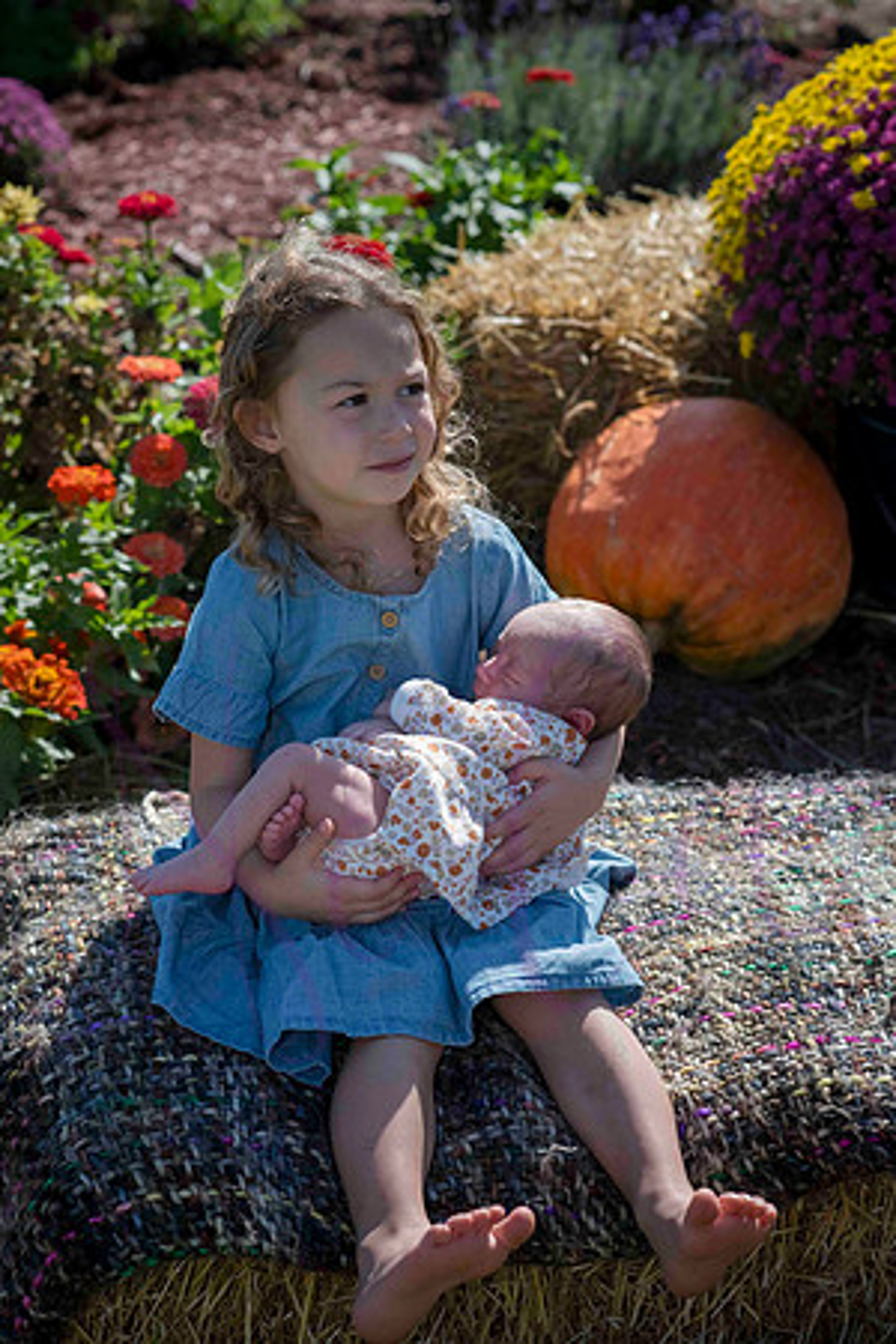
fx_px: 3173
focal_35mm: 85
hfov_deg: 16.1
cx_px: 448
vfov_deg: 23.9
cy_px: 672
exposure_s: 1/1250
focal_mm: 85
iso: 400
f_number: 6.3
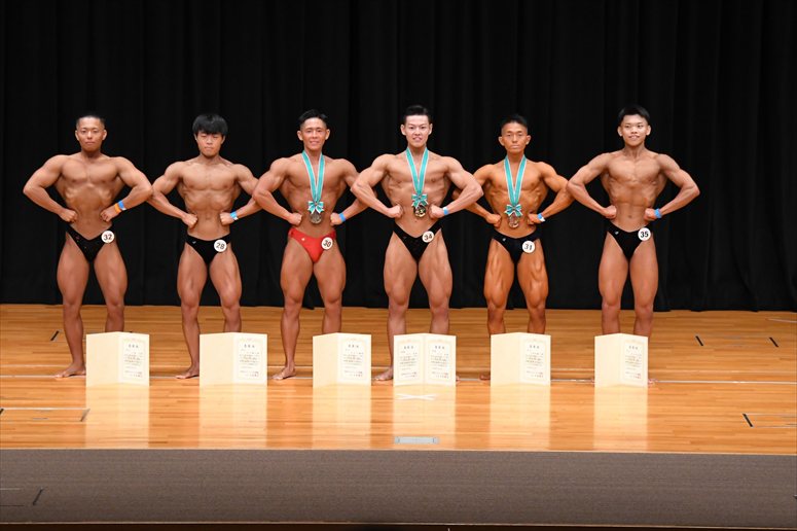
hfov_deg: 12.2
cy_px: 266
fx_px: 3718
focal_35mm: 168
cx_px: 398
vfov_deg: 8.2
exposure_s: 1/400
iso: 3200
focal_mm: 112
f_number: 5.6
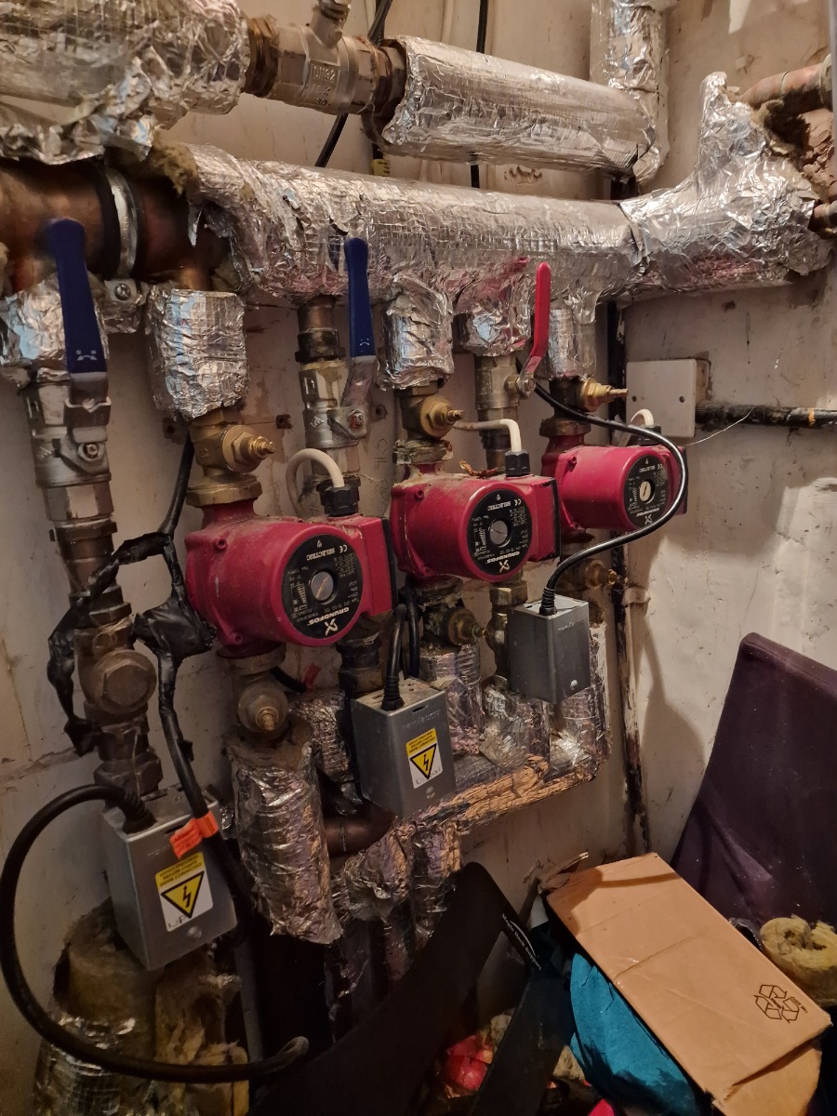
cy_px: 558
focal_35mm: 23
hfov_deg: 58.9
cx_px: 418
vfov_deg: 73.9
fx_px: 742
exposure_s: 1/20
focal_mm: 6.4
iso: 1250
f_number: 1.8
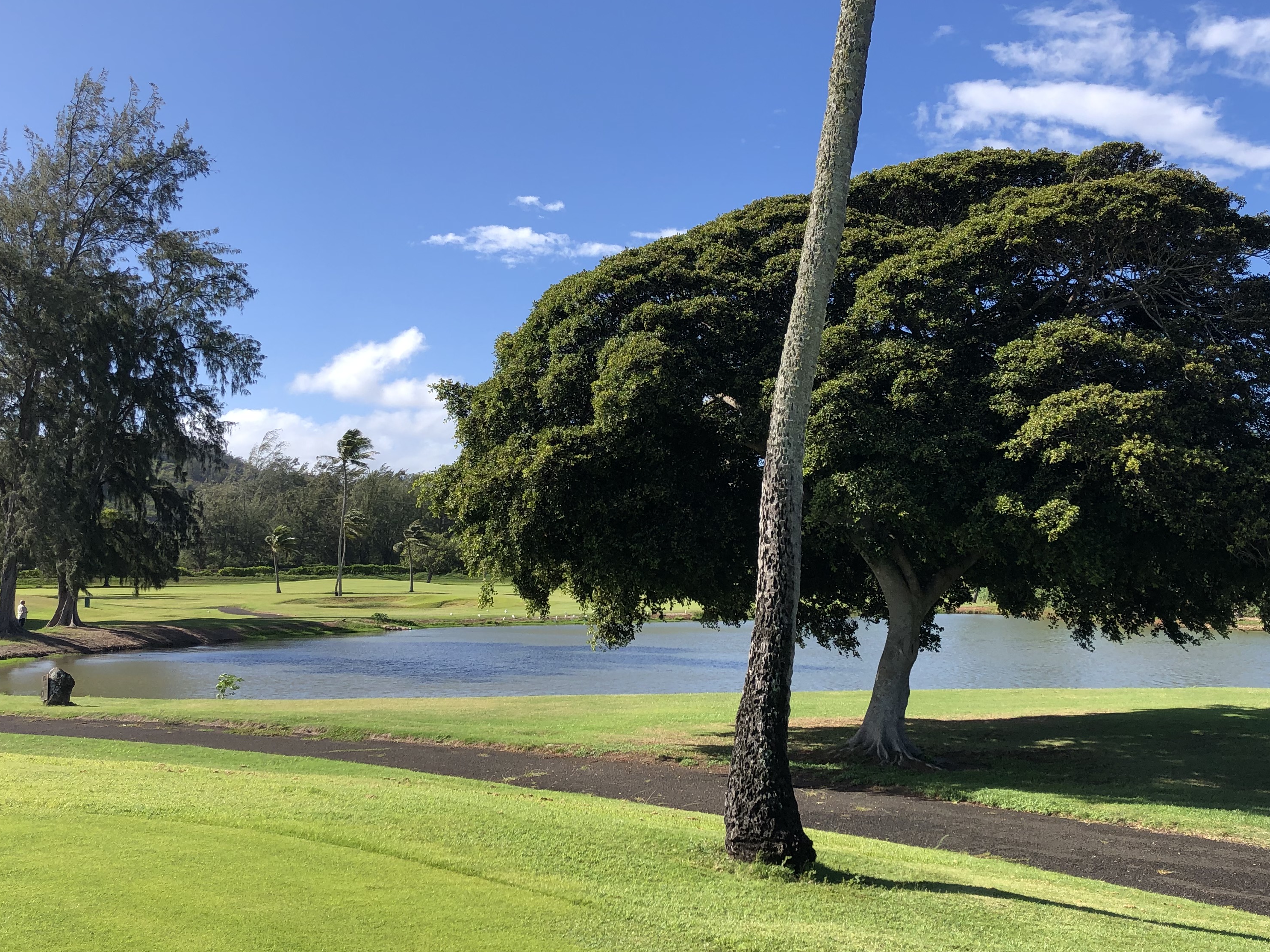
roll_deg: +0.2
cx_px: 665
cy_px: 458
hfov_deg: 49.0
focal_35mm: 38
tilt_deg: +5.9
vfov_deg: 37.7
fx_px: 1394
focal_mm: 3.99
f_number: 1.8
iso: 20
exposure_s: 1/1279
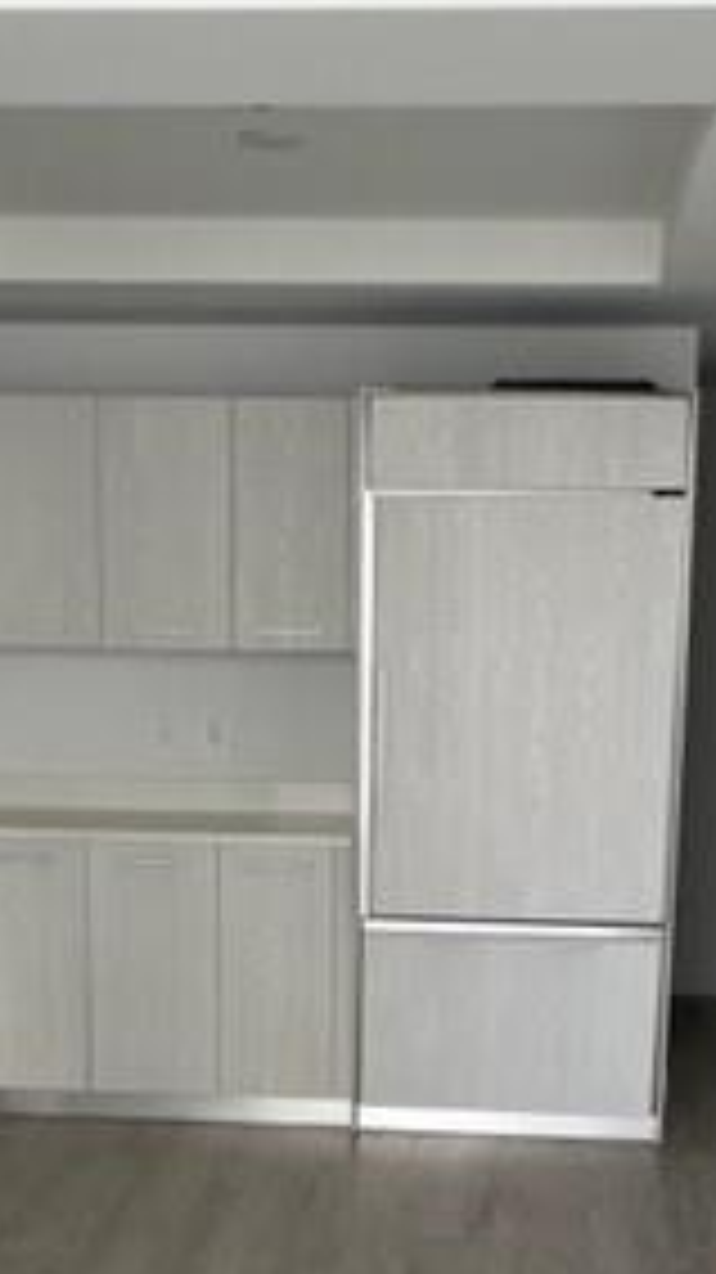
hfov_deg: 18.8
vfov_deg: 31.6
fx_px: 2162
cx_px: 351
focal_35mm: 64
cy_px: 1103
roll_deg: -0.7
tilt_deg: -12.6
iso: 125
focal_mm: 4.2
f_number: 1.6
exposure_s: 1/120
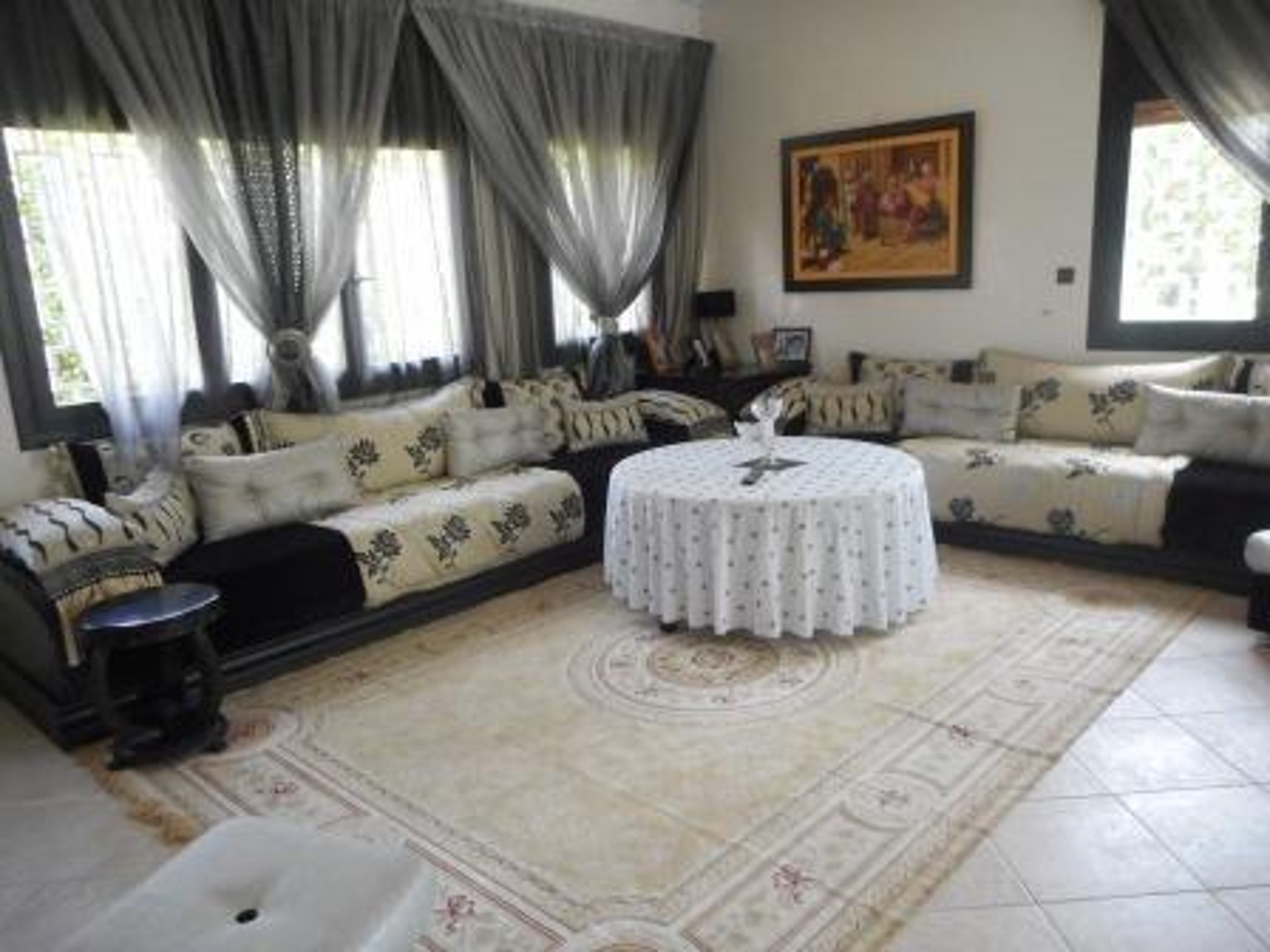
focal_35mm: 25
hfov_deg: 69.4
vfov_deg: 54.9
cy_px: 476
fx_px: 917
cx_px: 635
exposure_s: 1/30
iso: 400
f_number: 3.7
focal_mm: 4.5
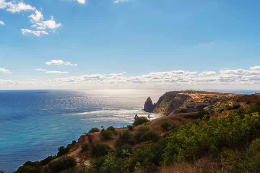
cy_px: 86
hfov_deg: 71.5
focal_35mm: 25
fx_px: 181
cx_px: 130
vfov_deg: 51.3
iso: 100
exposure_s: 1/400
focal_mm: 17
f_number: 11
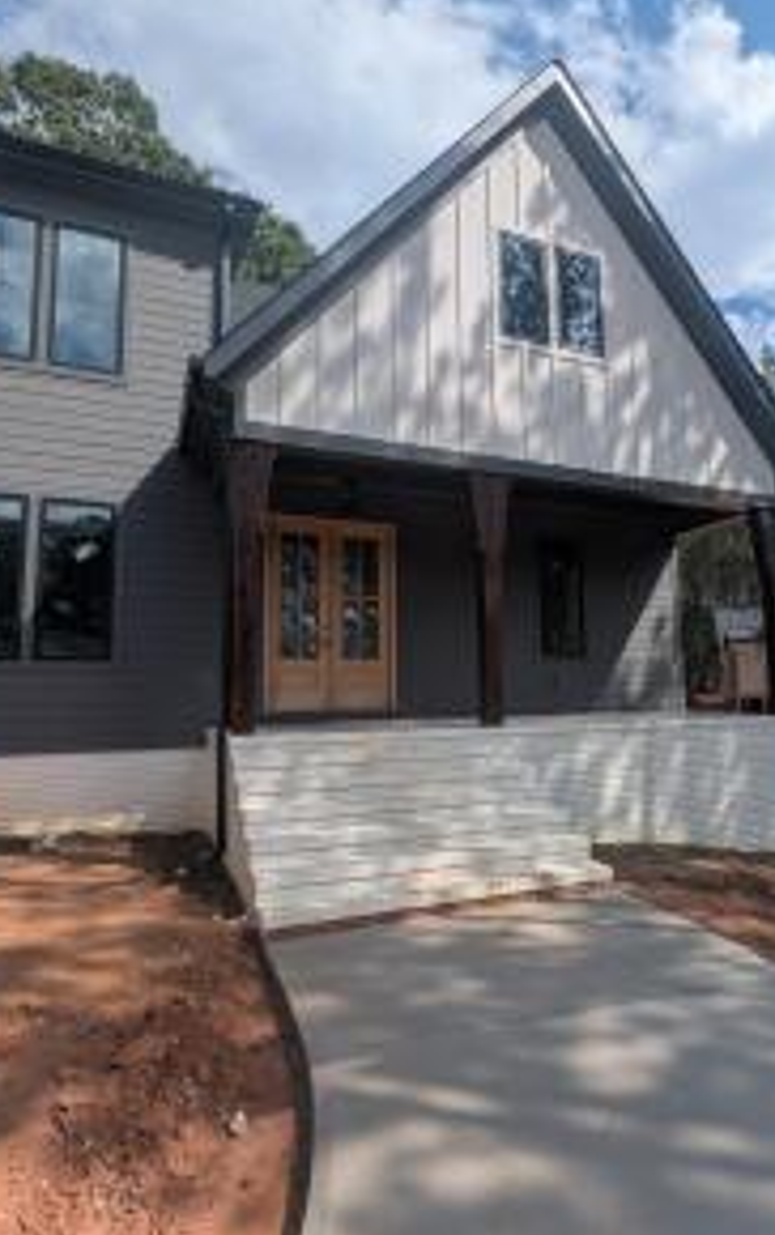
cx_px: 451
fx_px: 640
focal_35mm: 19
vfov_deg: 87.9
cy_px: 624
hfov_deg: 62.0
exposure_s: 1/2247
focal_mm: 1.95
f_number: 2.2
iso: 48
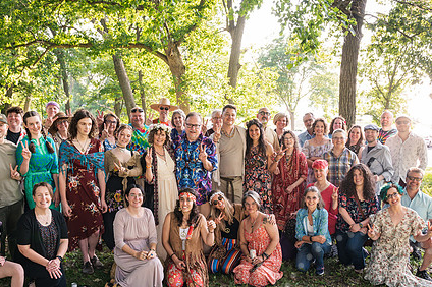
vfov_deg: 35.6
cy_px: 190
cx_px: 191
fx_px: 444
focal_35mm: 37
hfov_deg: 51.8
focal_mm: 26
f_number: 5.6
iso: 800
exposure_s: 1/250
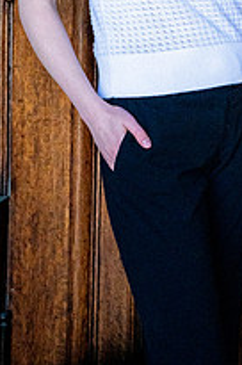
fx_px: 1113
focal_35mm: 110
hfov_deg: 12.4
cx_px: 178
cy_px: -30
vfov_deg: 18.0
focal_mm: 50
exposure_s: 1/8000
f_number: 3.5
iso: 6400
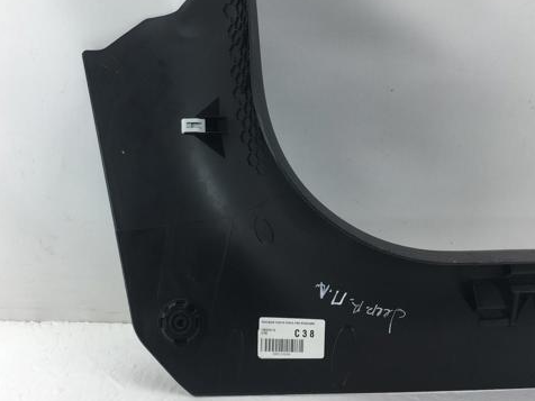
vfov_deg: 36.6
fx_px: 603
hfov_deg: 47.8
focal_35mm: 39
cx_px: 248
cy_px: 147
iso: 25
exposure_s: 1/123
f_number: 2.2
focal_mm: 4.15
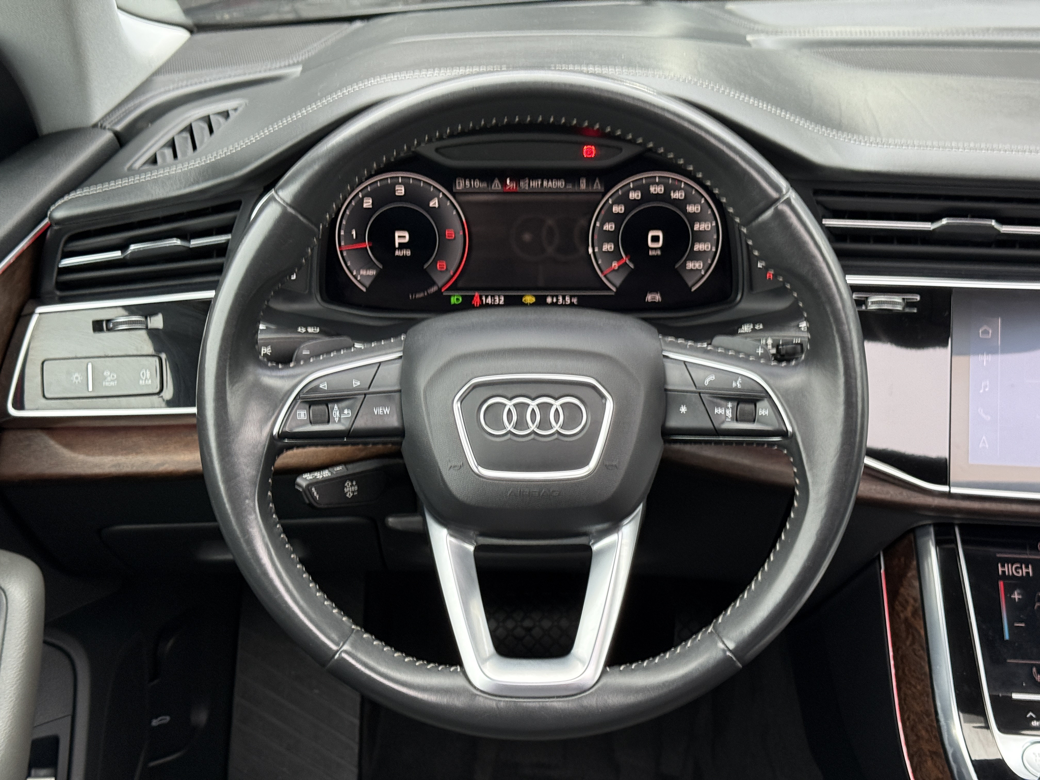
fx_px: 1442
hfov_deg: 39.7
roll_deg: -0.2
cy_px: 390
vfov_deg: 30.3
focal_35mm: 48
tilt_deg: -25.8
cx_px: 520
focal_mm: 6.76
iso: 200
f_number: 1.78
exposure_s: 1/50
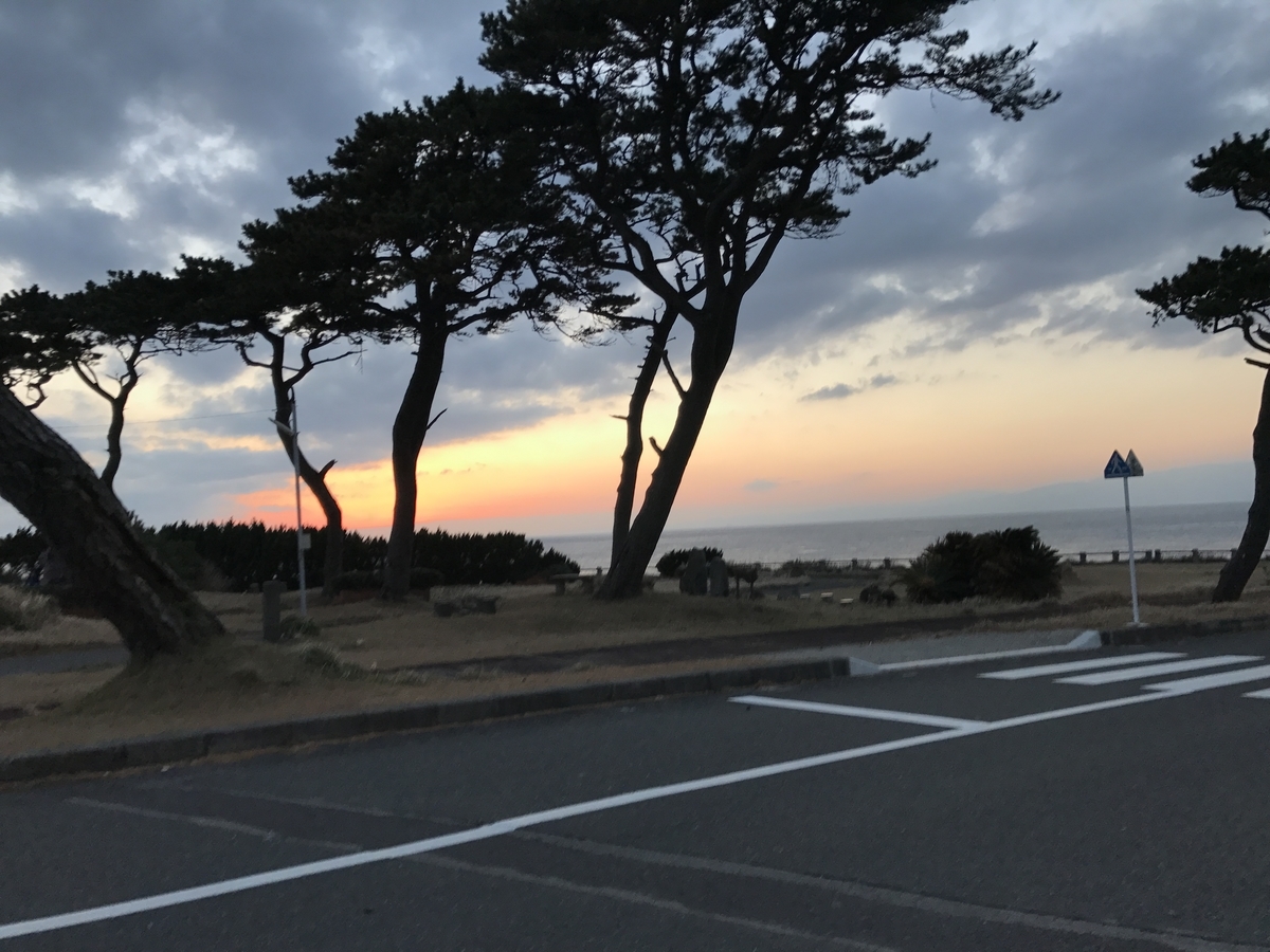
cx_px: 635
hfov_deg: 63.4
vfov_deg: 49.7
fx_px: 1027
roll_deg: +4.1
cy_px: 476
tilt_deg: +5.7
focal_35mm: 28
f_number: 1.8
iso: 32
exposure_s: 1/100
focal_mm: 3.99
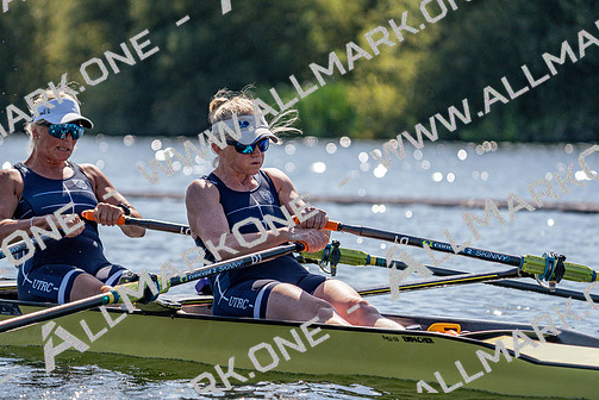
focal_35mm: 280
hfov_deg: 7.4
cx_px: 283
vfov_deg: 4.9
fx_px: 4661
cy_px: 189
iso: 320
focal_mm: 243
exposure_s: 1/2000
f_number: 5.6
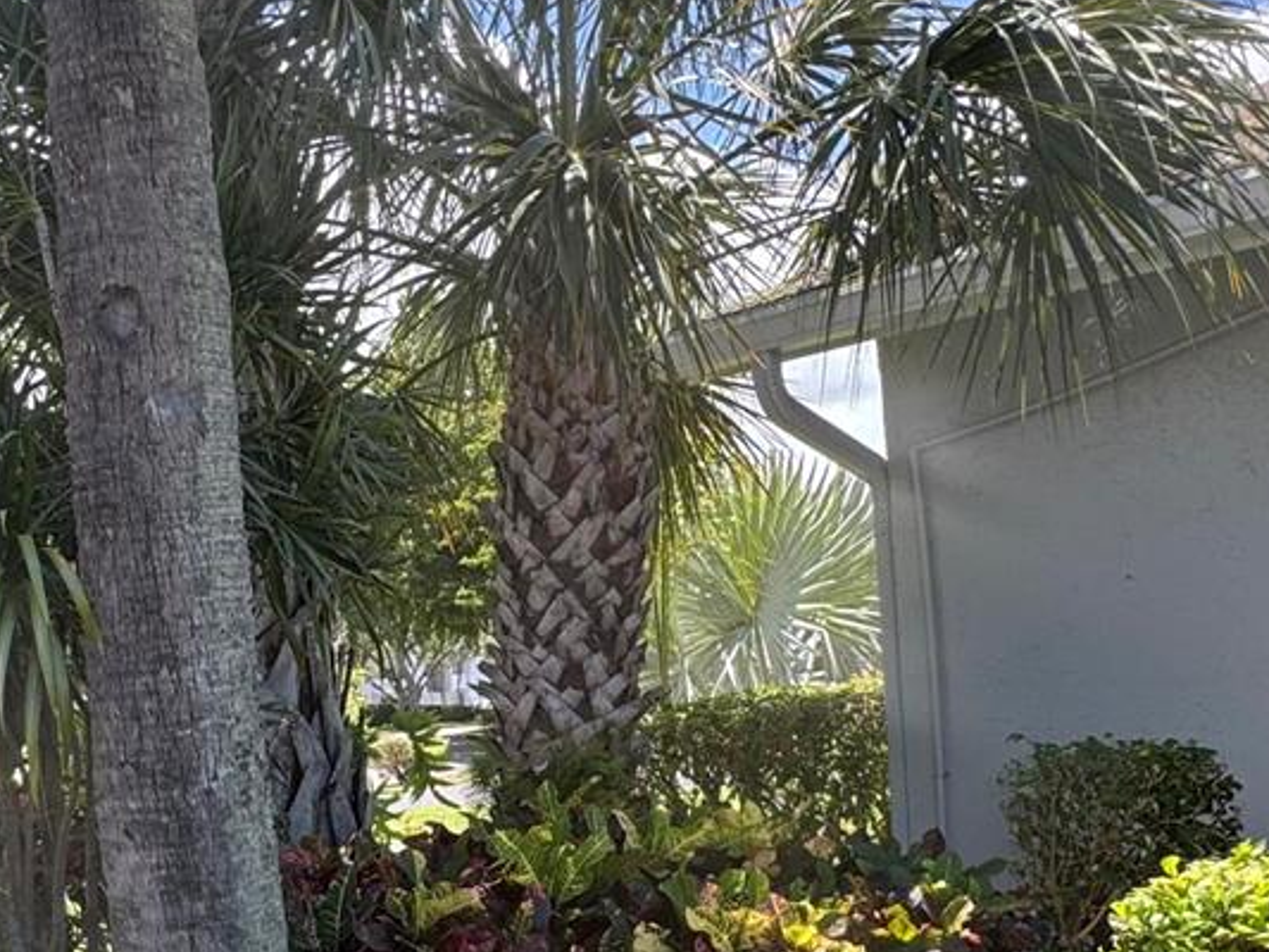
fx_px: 1540
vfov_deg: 33.7
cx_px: 393
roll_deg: +3.1
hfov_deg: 43.9
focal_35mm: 42
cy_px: 712
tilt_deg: +0.5
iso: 40
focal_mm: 2.22
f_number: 2.2
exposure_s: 1/195
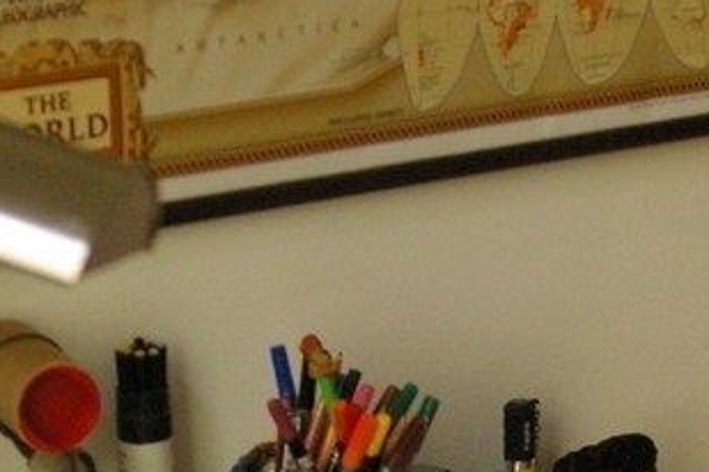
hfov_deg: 14.8
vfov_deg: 9.6
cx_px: 399
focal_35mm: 139
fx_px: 2737
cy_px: 686
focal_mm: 28
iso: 1600
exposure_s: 1/60
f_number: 3.8
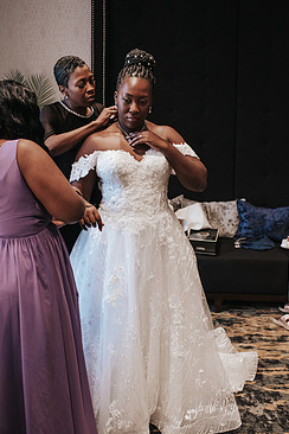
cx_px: 149
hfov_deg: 31.2
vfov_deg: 45.4
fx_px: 518
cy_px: 204
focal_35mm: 43
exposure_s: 1/800
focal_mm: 35
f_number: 3.2
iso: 1000
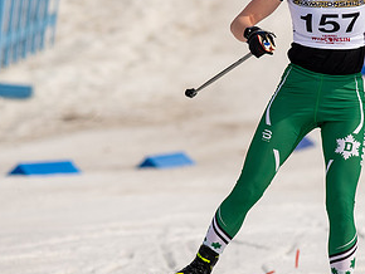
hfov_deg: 1.9
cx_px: 258
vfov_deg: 1.5
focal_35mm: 1024
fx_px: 10806
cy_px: 148
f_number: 4.5
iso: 400
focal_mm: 300
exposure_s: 1/3200
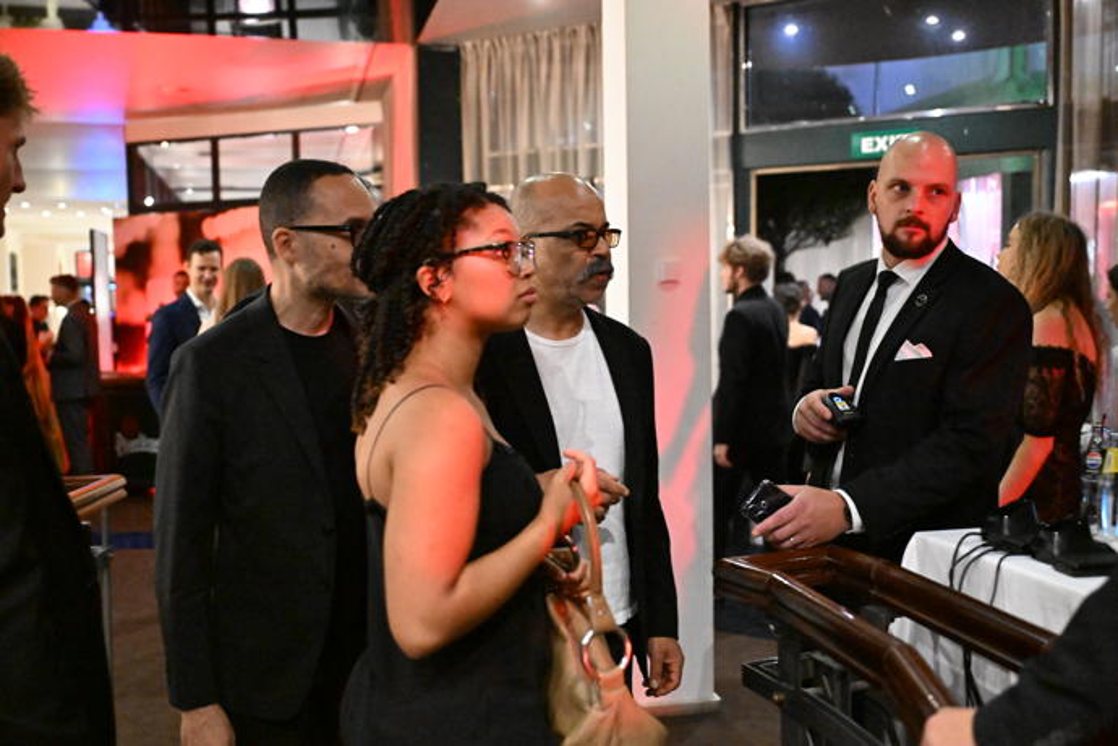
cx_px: 559
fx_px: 1118
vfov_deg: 36.9
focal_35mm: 36
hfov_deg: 53.1
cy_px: 373
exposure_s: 1/200
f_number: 2.8
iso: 25600
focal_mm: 36
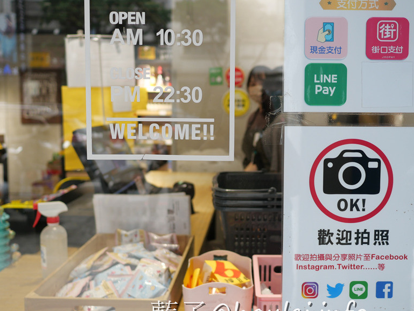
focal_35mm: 39
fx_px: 467
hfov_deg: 47.6
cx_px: 246
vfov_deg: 36.8
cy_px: 141
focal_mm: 15
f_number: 2
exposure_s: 1/160
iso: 200
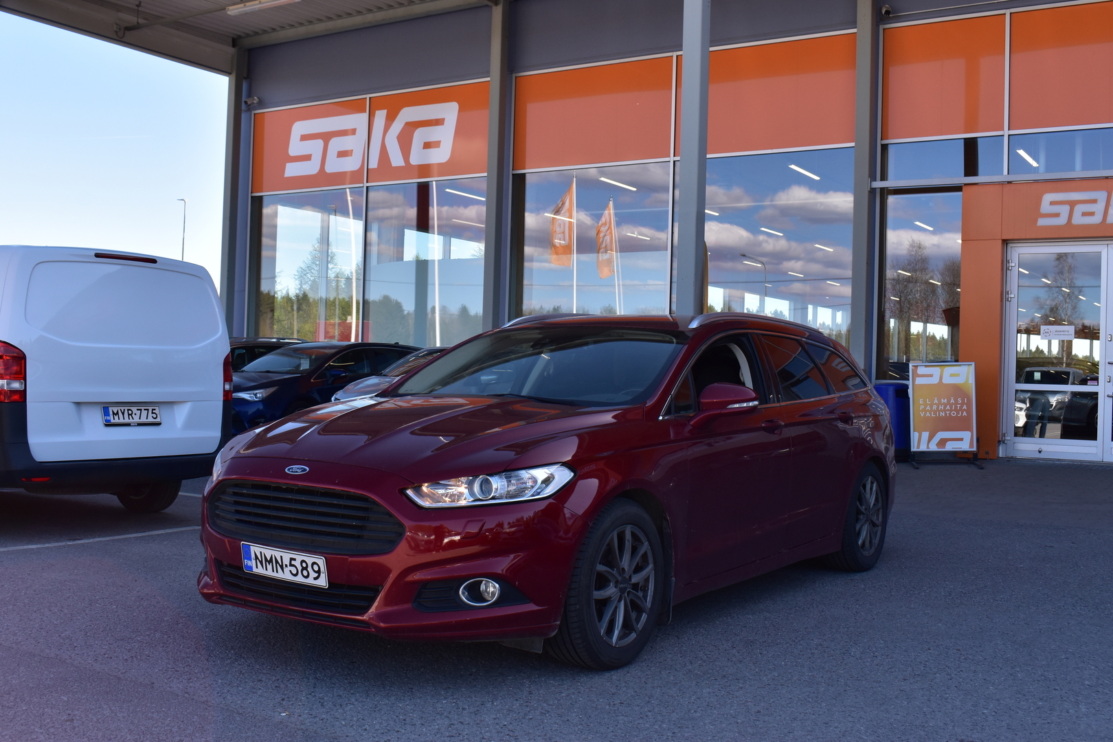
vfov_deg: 35.5
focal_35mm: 38
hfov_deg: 51.3
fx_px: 1159
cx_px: 556
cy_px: 371
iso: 400
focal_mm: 25
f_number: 9.5
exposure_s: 1/250
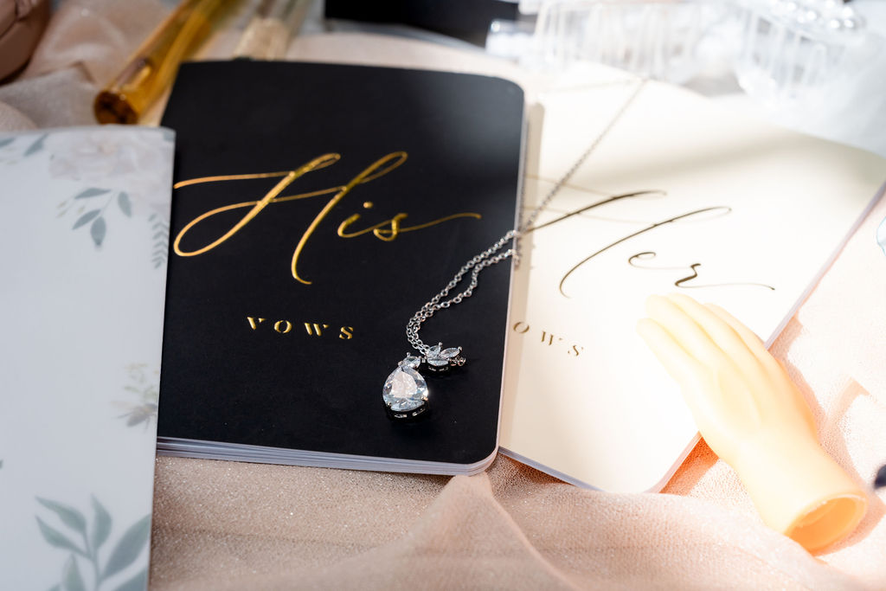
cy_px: 296
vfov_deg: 19.5
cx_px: 443
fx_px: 1723
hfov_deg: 28.8
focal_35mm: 70
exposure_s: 1/125
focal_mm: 70
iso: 320
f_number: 8
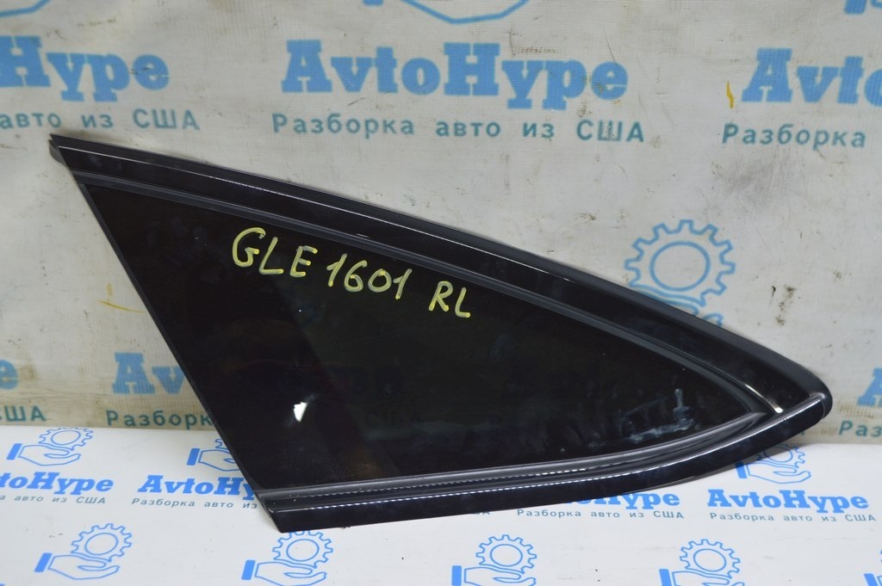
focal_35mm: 44
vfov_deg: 30.8
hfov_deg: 45.0
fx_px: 1065
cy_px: 293
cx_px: 441
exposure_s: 1/20
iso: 400
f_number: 5.6
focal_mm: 29
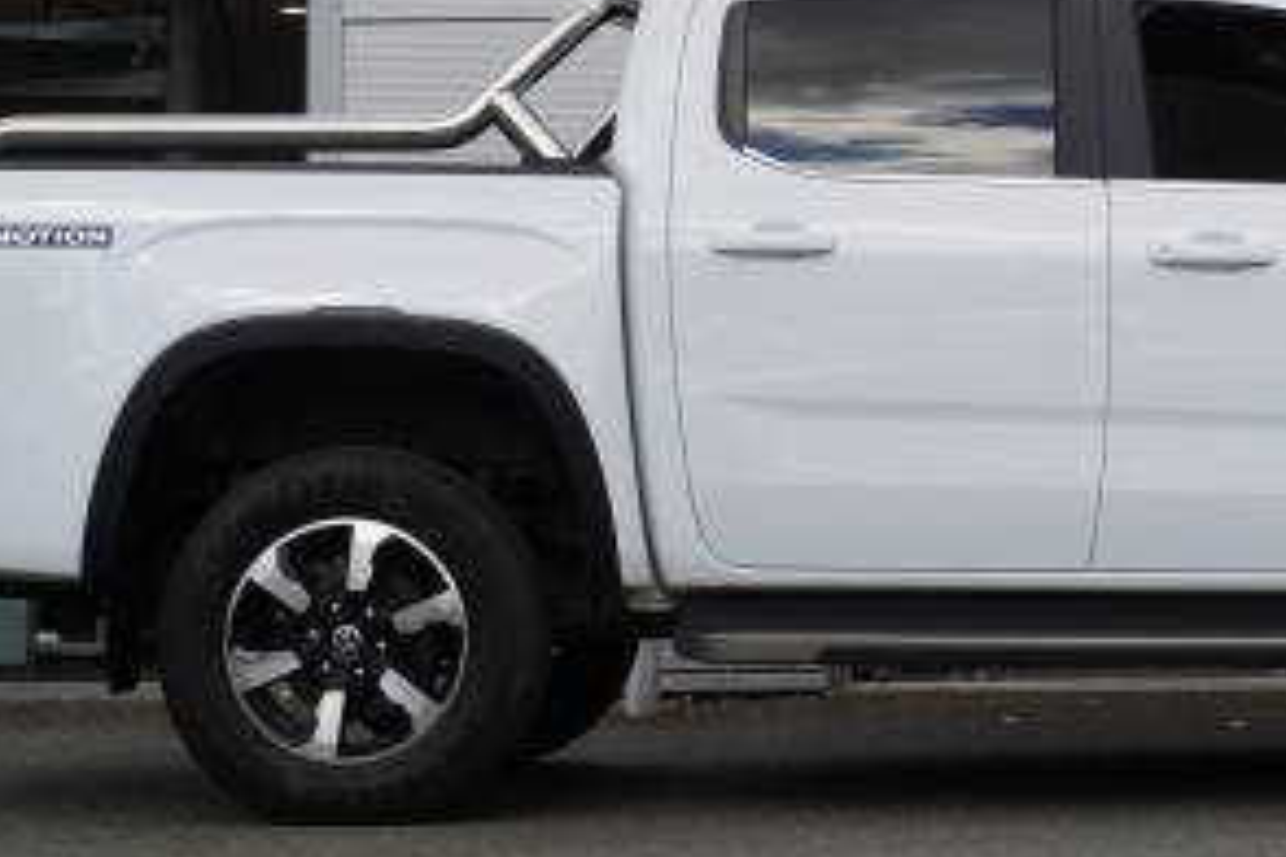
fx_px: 3611
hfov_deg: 20.0
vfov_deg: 13.5
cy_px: 197
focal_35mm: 101
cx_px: 1041
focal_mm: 31
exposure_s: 1/90
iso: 100
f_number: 8
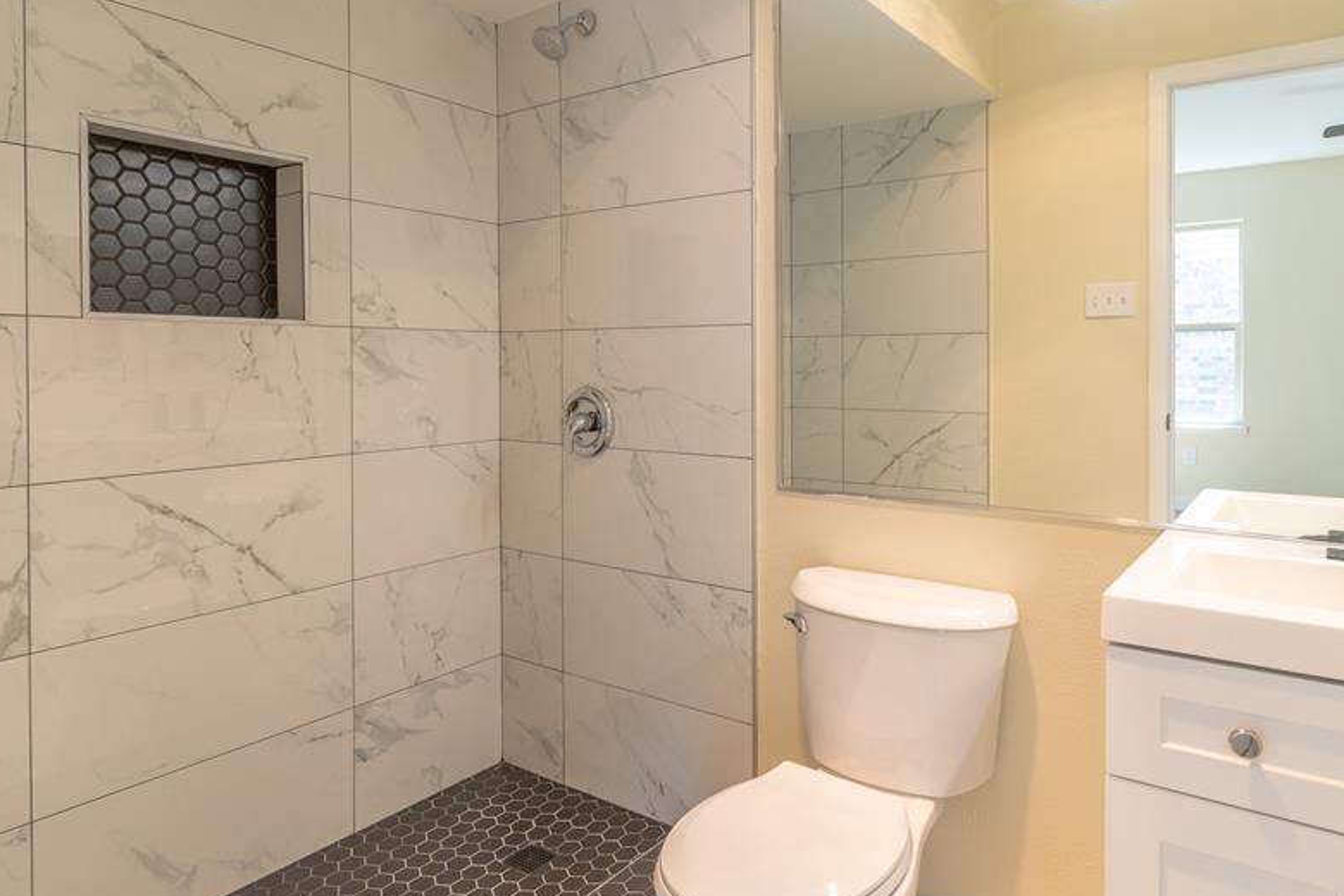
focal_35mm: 22
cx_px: 782
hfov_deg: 78.9
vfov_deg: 57.8
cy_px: 391
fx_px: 808
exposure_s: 1/50
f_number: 7.1
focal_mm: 11
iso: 100
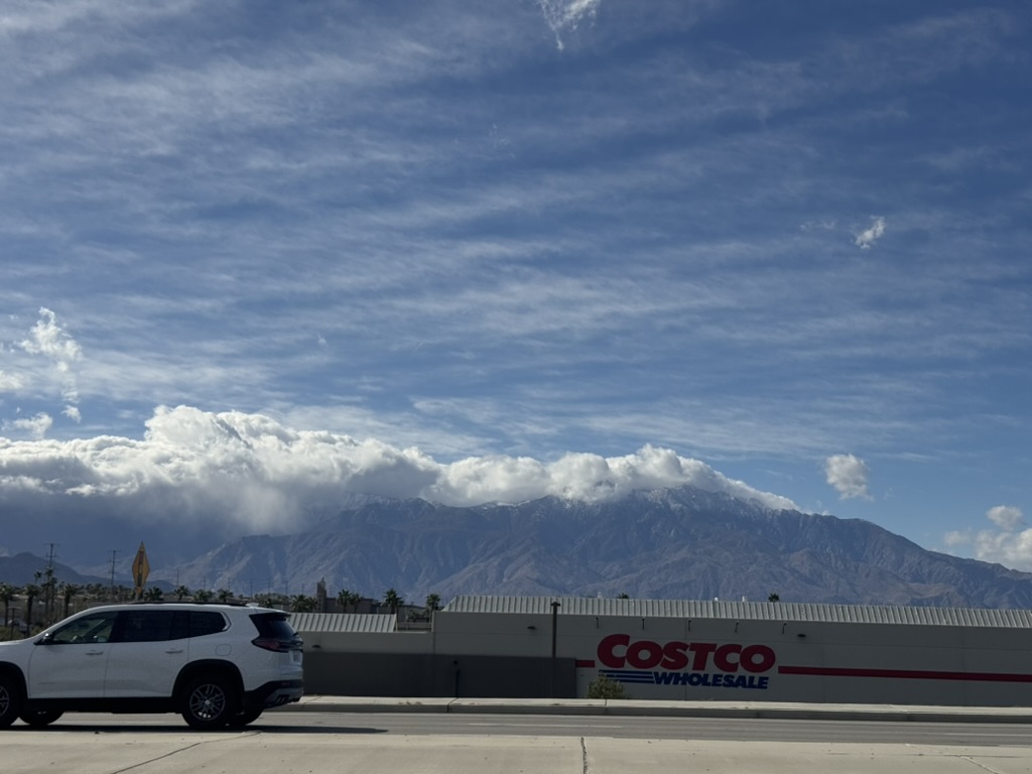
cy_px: 387
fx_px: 1431
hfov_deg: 39.7
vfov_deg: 30.3
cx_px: 516
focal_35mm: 48
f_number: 1.78
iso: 64
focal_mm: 6.76
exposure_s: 1/10526
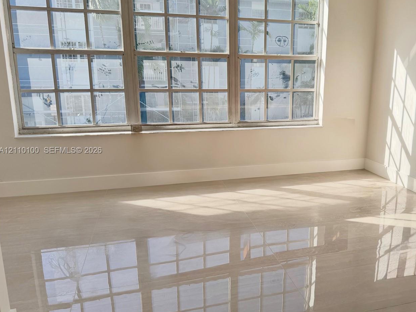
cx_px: 266
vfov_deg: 45.4
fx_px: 373
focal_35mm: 31
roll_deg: -0.4
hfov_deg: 57.5
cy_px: 151
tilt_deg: -12.8
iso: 100
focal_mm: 6.76
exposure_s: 1/2169
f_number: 1.78
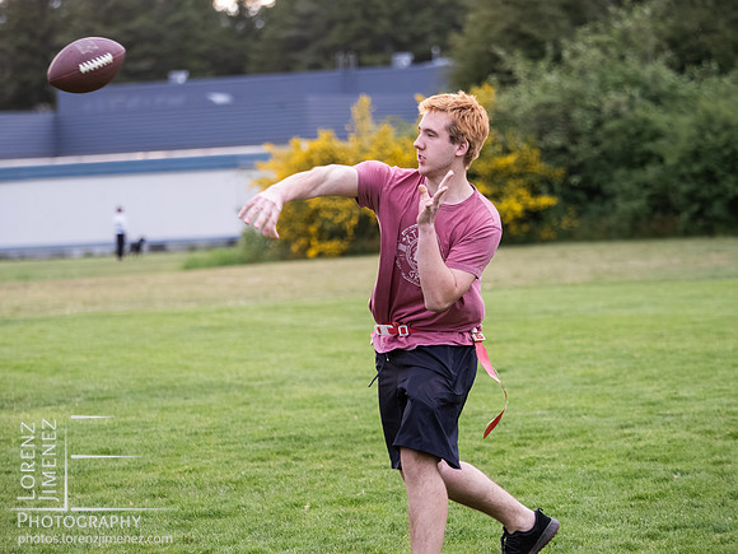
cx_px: 369
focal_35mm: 200
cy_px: 277
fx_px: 4264
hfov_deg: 9.9
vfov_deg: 7.4
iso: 1600
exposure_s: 1/1250
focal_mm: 100
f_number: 2.8
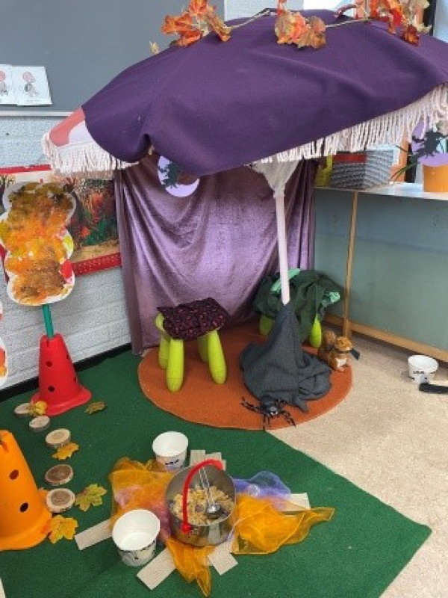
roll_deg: +1.3
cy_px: 299
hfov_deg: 53.1
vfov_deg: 67.3
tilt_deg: -20.2
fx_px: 449
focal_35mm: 26
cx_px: 224
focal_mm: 4.2
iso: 160
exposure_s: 1/60
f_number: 1.6
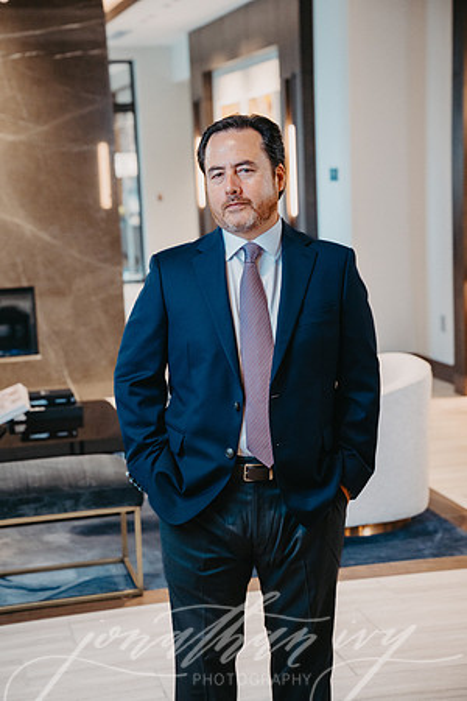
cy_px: 350
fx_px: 1362
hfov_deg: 19.5
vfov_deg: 28.8
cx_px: 234
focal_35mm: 70
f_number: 4.5
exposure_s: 1/100
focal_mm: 70
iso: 1000
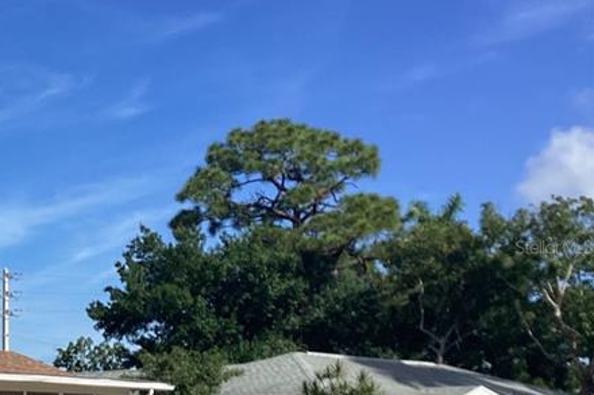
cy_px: 247
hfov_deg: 24.7
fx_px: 1237
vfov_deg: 18.1
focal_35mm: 75
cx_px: -94
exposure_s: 1/1274
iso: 25
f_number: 2.4
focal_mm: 3.3
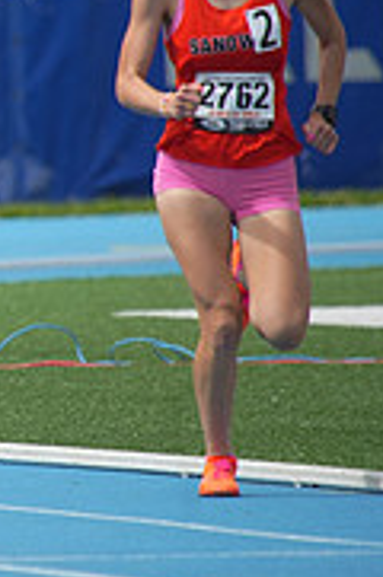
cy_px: 113
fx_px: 20584
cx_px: -517
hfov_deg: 1.1
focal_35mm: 1285
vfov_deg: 1.6
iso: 320
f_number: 5.6
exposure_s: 1/1250
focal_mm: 400
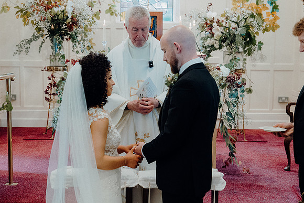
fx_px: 566
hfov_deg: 30.1
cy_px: 102
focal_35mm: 67
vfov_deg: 20.3
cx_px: 152
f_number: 3.5
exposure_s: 1/160
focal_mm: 45
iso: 2500
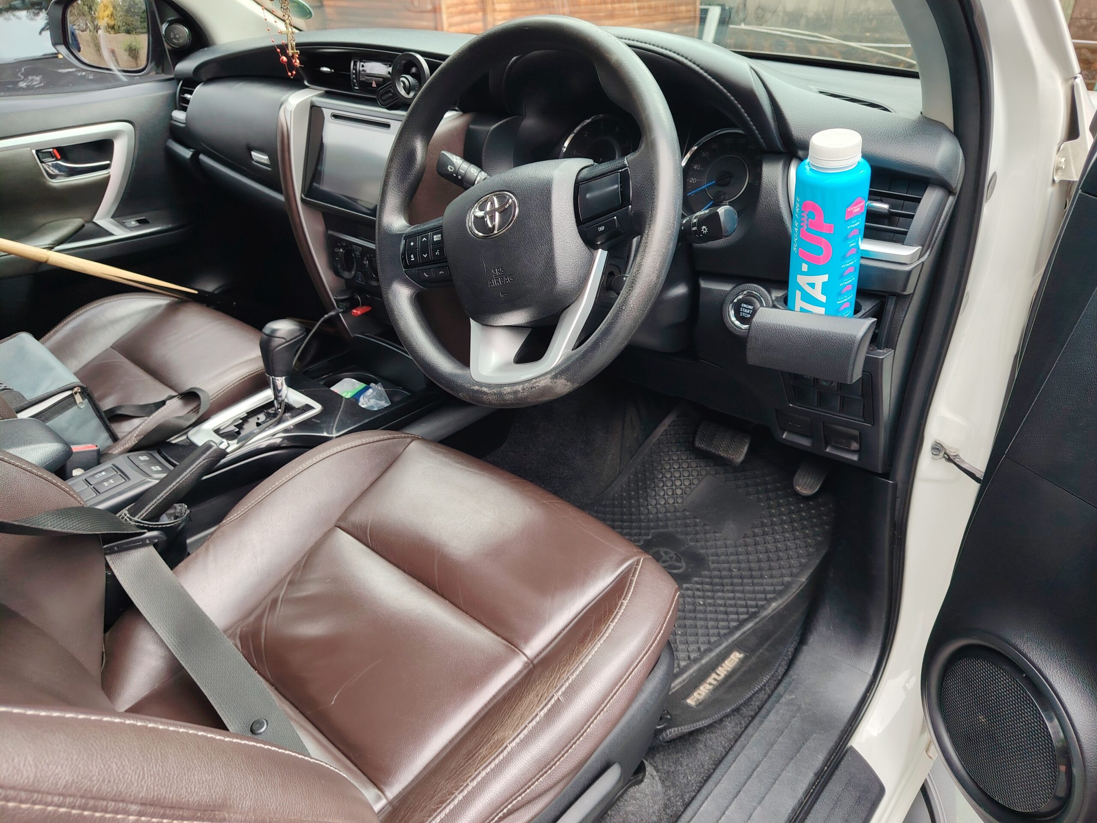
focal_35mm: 24
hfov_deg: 71.6
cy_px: 412
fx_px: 761
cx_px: 548
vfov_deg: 56.8
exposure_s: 1/50
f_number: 1.75
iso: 103
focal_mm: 5.25
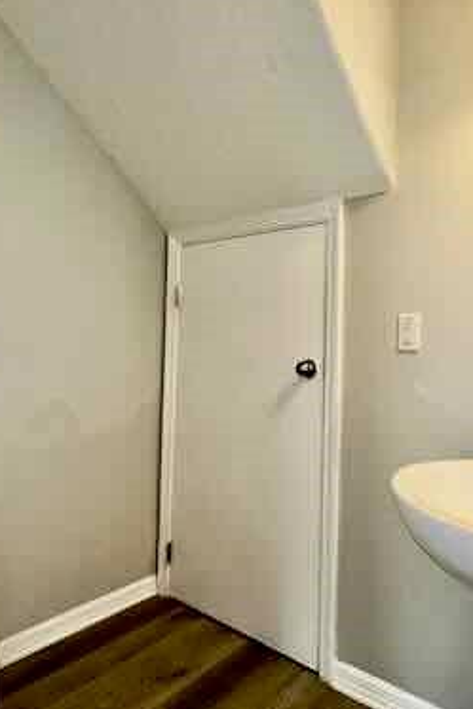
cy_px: 327
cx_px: 277
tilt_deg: +1.9
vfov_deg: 71.4
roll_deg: -1.2
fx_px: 492
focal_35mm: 25
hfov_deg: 51.1
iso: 160
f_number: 2.2
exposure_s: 1/120
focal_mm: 2.22
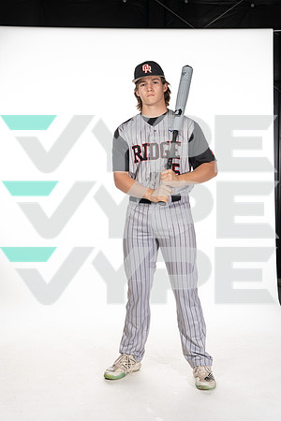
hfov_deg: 27.0
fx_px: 585
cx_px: 140
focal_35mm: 50
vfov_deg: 39.6
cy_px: 210
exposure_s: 1/250
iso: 400
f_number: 6.3
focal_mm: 50
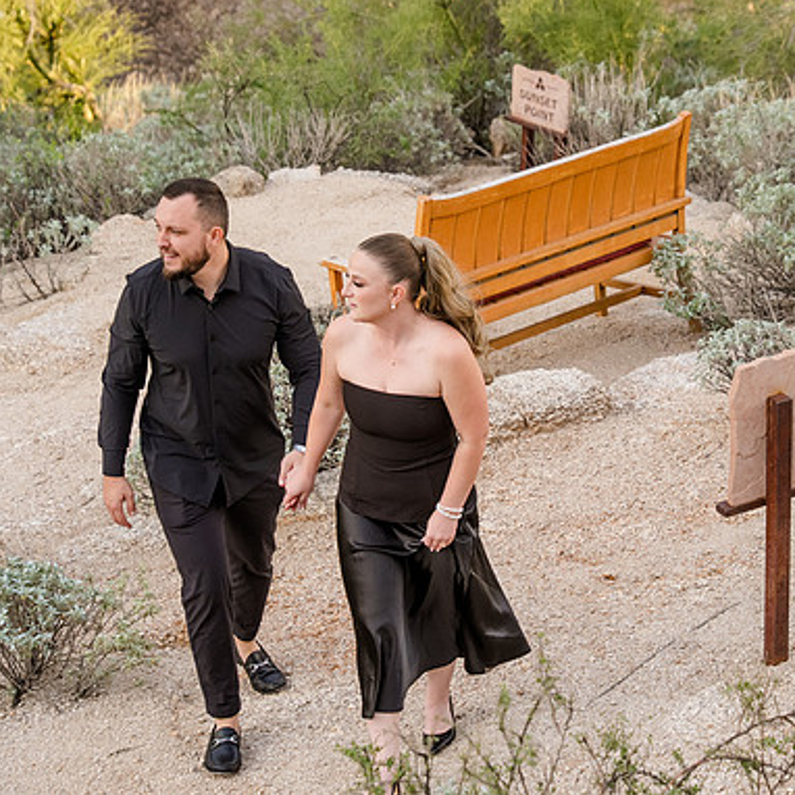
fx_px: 2650
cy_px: 394
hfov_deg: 17.0
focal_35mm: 102
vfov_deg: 17.1
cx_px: 535
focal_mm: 79
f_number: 5.6
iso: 640
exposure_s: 1/250
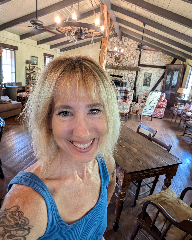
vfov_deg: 75.0
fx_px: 156
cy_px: 121
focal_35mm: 22
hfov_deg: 63.1
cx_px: 96
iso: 250
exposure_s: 1/24
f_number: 2.2
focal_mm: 2.74
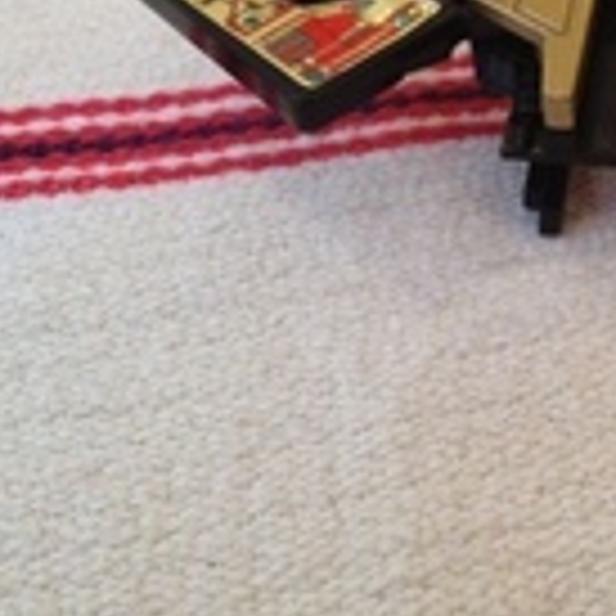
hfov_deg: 20.5
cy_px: 31
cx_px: 665
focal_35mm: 81
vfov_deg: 20.8
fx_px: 1631
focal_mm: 4.28
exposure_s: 1/20
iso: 320
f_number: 2.4
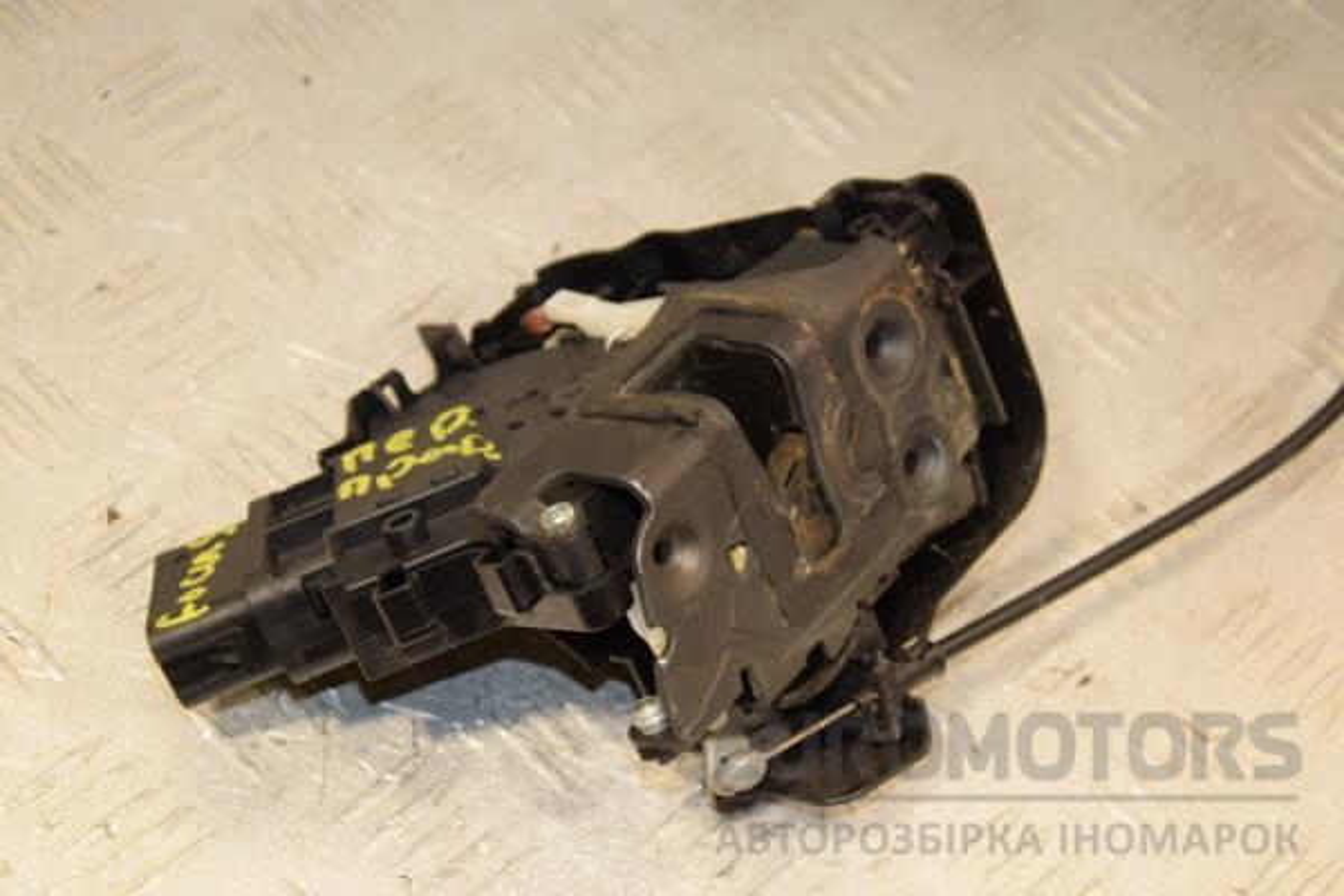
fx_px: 3248
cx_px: 672
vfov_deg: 15.7
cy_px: 448
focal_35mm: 87
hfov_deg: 23.4
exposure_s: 1/200
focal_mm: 58
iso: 800
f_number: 6.3
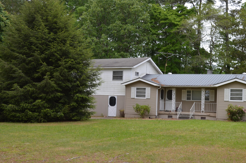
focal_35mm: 47
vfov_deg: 28.5
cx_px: 145
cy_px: 84
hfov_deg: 41.8
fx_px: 321
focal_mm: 26
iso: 200
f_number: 8
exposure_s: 1/250
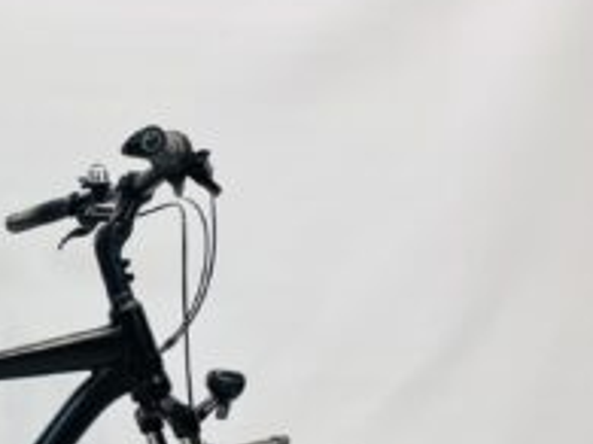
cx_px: -70
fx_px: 1027
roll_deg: -2.0
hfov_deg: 28.9
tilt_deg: -5.5
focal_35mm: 60
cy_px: 471
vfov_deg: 23.1
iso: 50
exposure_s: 1/100
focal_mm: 4.25
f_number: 1.8
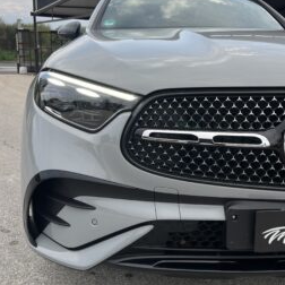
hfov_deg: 48.4
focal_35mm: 34
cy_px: 108
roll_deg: +1.0
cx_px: 154
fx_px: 317
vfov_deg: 48.0
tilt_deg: -7.5
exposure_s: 1/1096
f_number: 1.6
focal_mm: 5.1
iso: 50
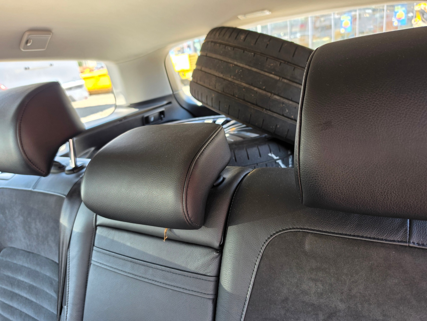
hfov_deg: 73.9
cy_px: 160
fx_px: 284
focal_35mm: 23
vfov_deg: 58.9
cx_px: 214
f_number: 1.4
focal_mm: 6.5
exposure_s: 1/180
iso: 50
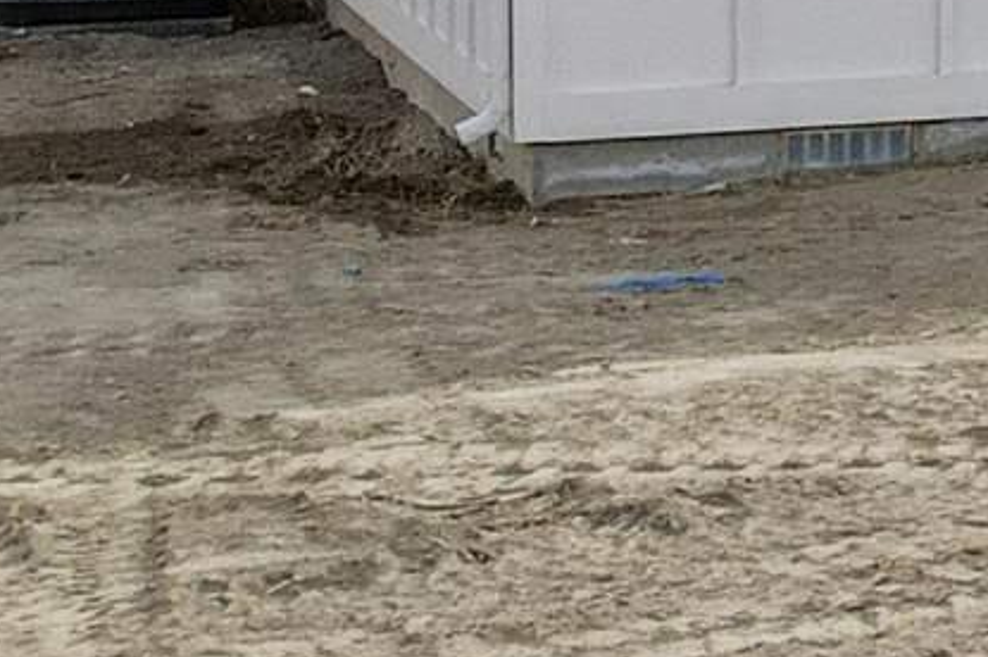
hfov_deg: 10.2
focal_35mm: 163
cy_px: -455
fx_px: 4470
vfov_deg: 8.2
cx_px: 2666
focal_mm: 8.38
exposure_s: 1/90
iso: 100
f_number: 2.8
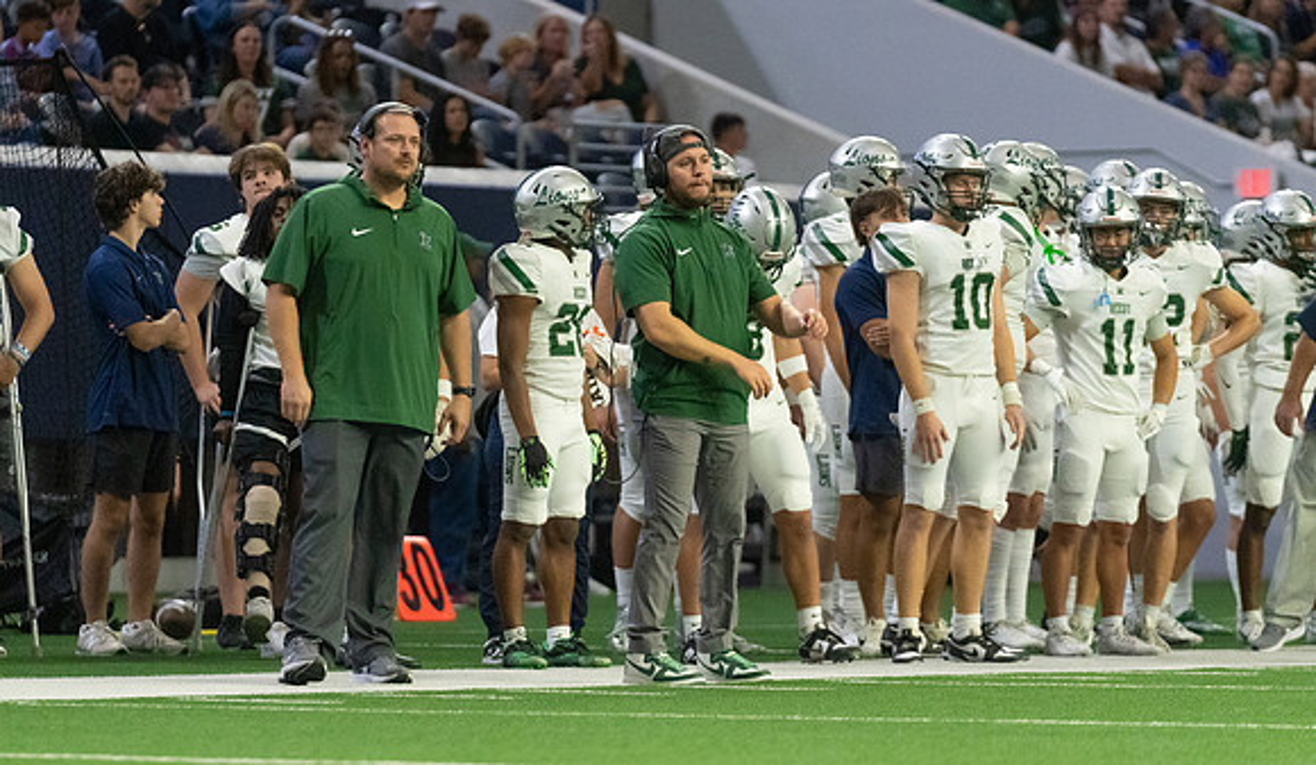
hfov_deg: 6.9
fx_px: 10945
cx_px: 618
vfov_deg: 4.0
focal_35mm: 311
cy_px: 341
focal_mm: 200
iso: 5000
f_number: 2.8
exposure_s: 1/1000
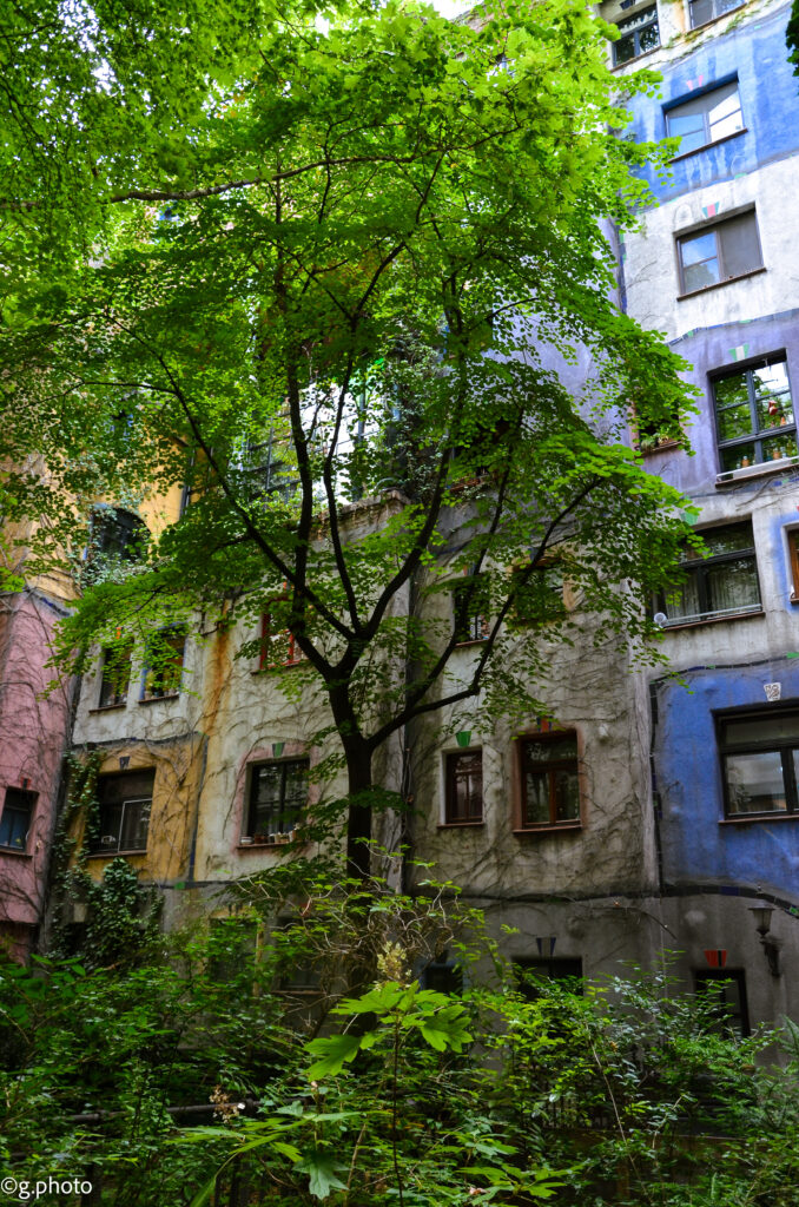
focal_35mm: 32
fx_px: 1054
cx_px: 400
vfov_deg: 59.6
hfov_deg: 41.5
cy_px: 604
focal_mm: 21
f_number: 4
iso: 400
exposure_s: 1/100
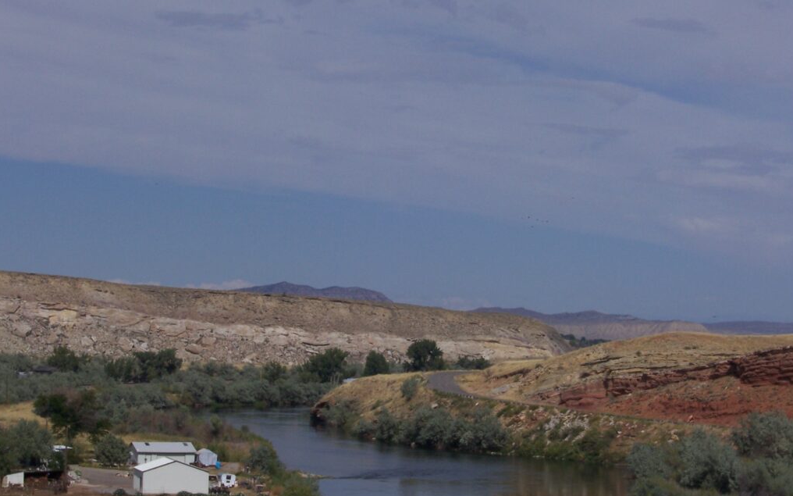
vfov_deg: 12.0
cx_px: 397
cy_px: 250
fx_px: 2356
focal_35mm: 109
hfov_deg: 19.1
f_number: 9.5
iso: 80
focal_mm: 16.8
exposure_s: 1/750
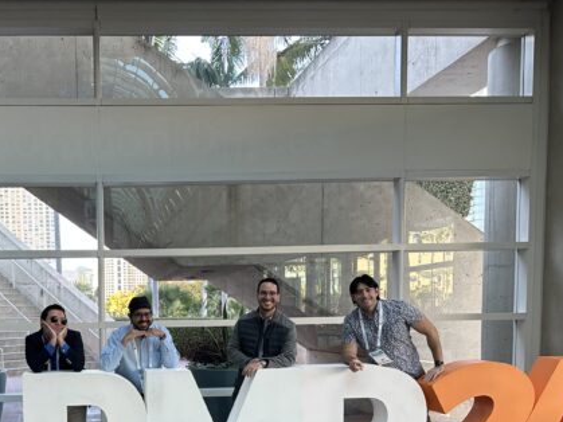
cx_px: 124
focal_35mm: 44
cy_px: 371
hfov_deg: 41.4
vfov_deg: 31.5
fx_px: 715
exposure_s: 1/120
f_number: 1.78
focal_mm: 6.86
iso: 100
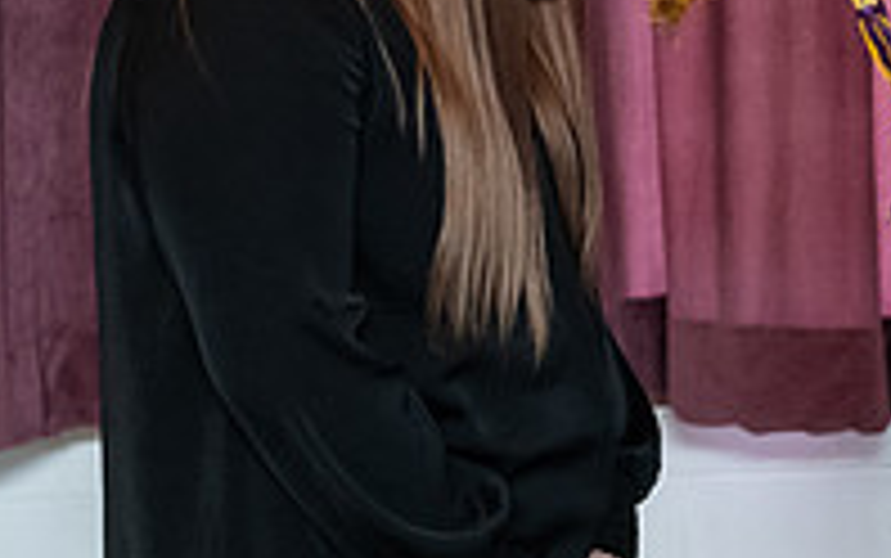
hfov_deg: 13.8
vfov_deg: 8.8
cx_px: 886
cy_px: 7
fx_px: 3620
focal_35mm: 149
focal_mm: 50
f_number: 3.5
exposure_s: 1/200
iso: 2500
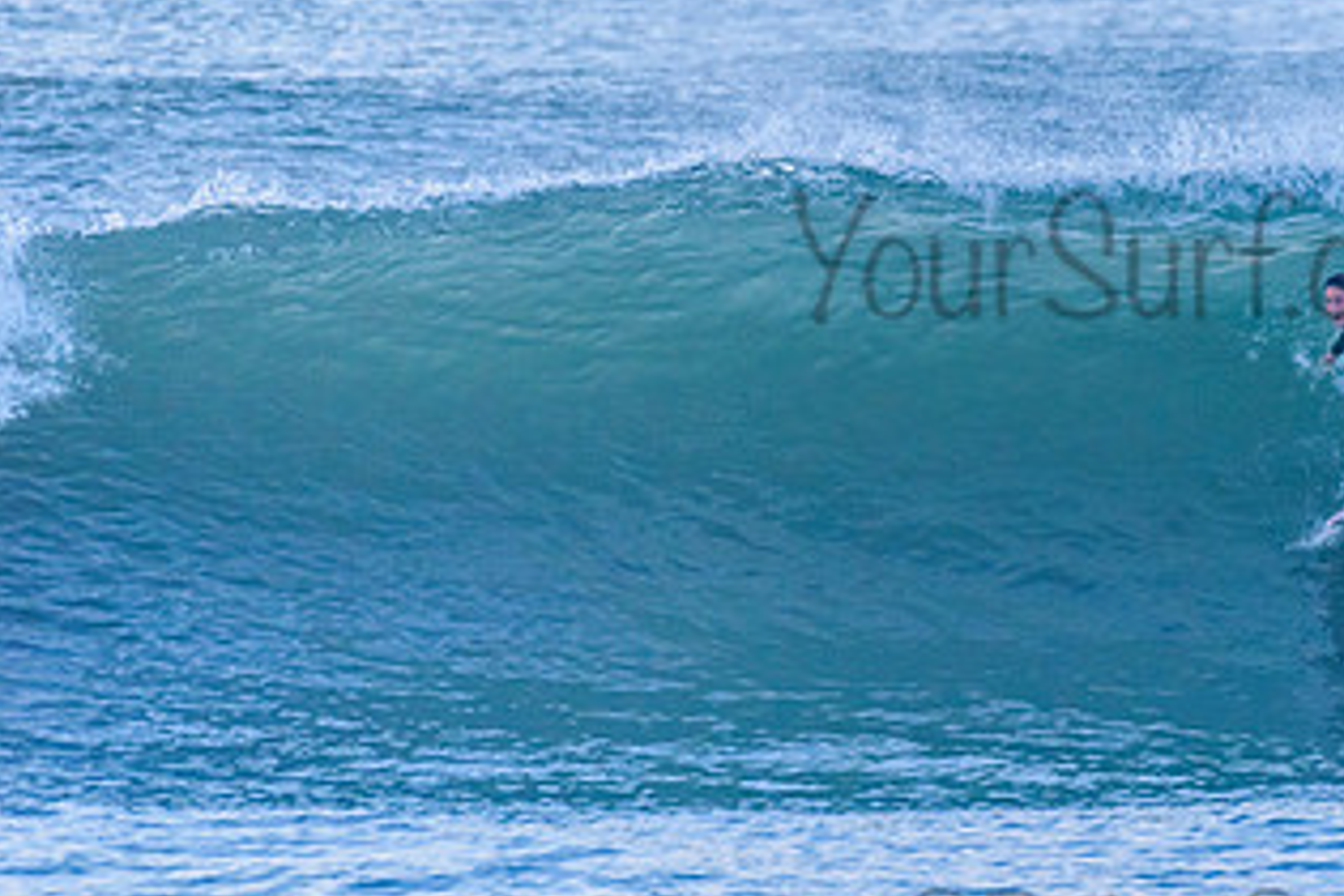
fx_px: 34419
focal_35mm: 922
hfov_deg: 2.2
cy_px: 220
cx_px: 1233
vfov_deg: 1.5
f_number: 5.6
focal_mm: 500
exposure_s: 1/2000
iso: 1250
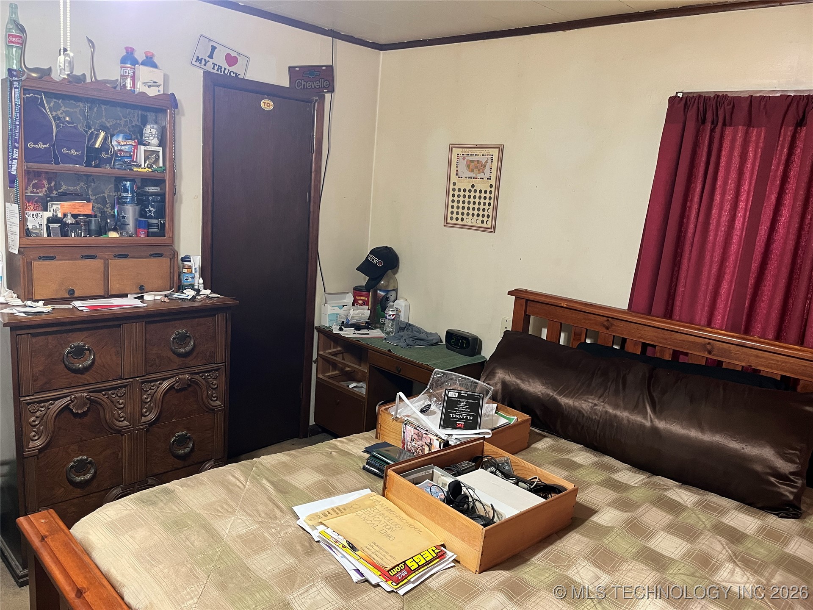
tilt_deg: -12.5
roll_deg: -3.6
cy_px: 305
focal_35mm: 26
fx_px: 611
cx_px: 406
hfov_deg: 67.3
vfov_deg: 53.1
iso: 320
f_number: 1.6
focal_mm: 5.1
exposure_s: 1/60
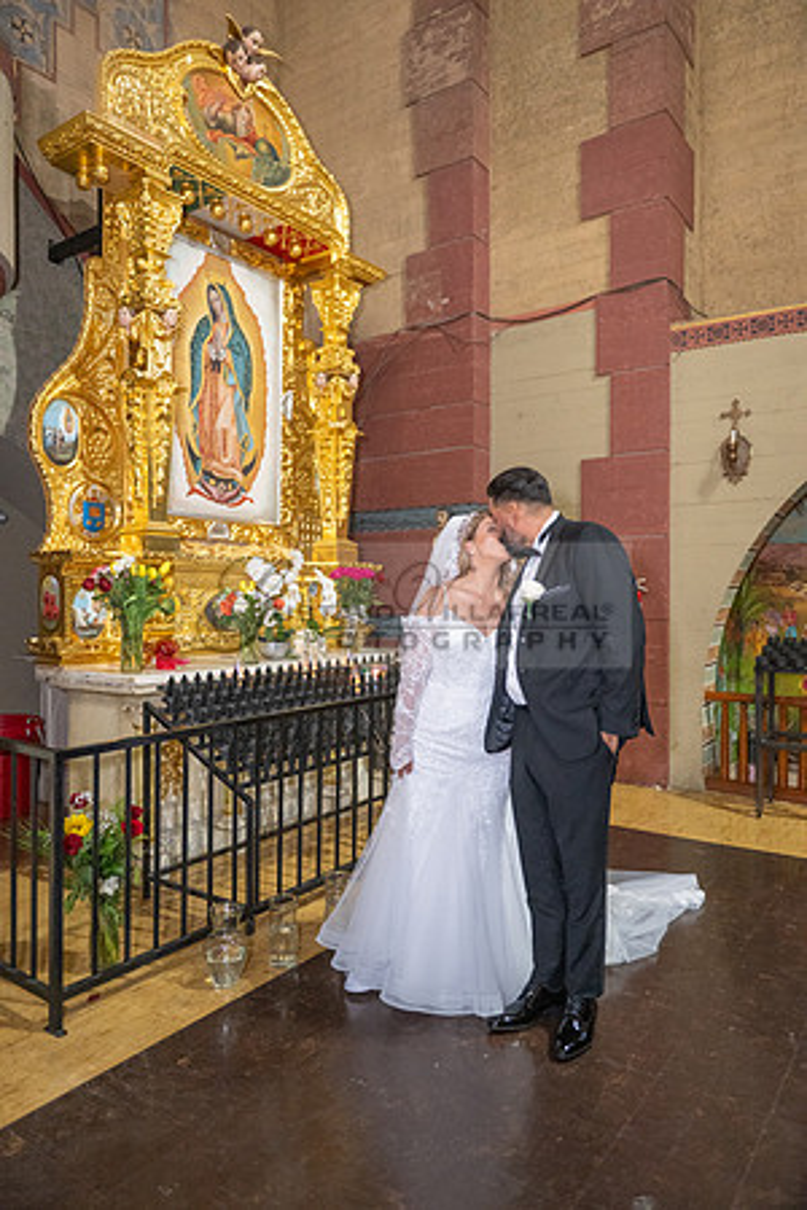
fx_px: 807
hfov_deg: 53.1
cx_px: 404
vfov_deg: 73.7
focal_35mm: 24
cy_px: 605
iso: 3200
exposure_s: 1/200
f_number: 2.8
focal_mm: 24
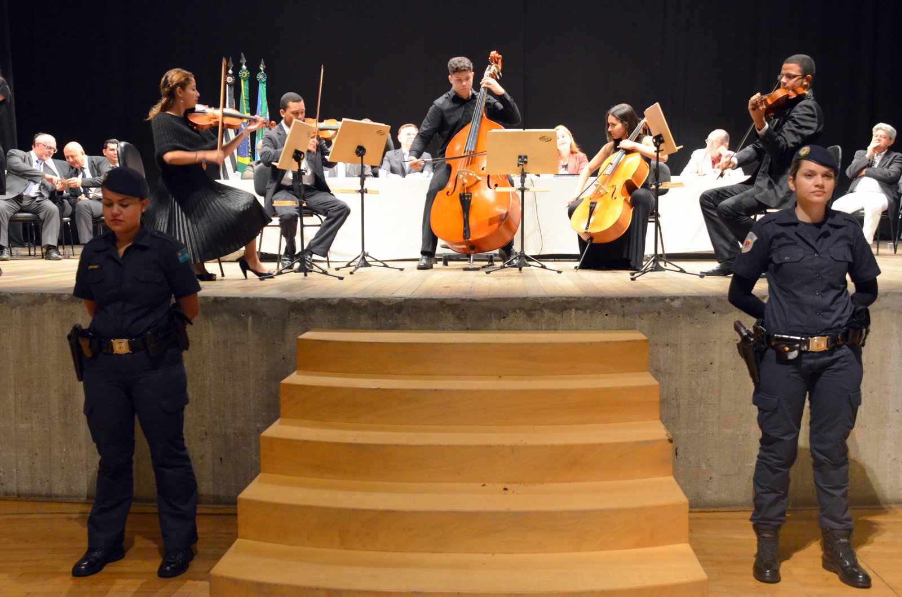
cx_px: 451
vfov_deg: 36.7
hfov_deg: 53.2
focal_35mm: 36
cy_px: 298
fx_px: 900
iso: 2200
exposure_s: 1/30
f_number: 3.8
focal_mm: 24
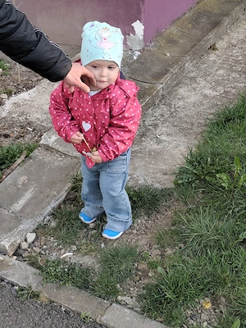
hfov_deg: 30.9
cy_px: 164
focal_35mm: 47
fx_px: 445
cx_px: 123
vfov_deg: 40.4
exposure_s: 1/100
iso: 80
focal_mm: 6.19
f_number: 1.65
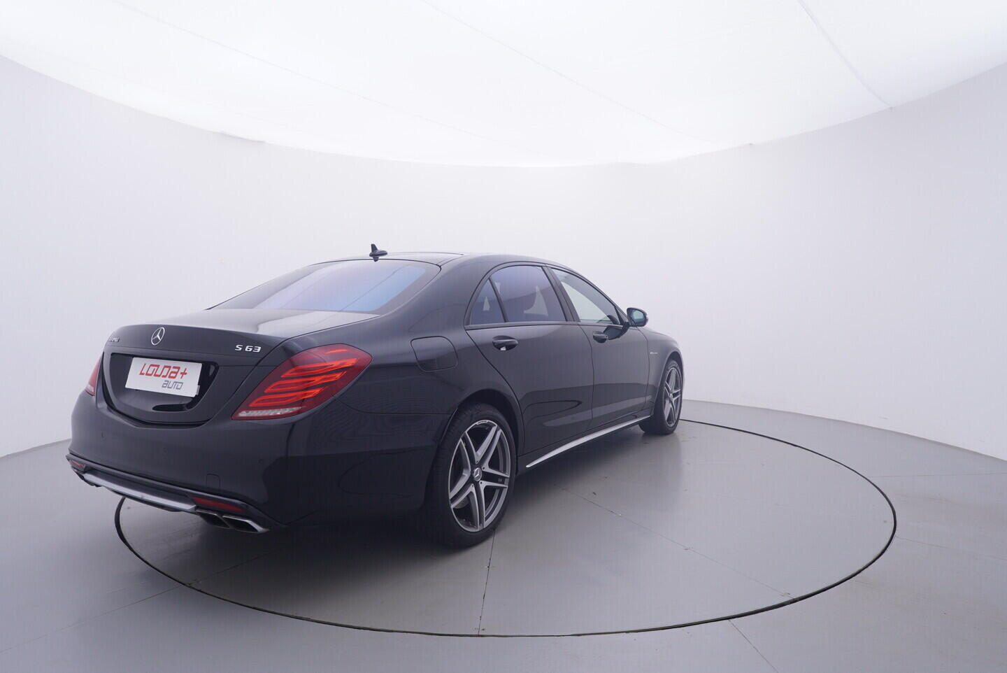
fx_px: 630
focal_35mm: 22
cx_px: 504
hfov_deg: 77.3
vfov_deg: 56.2
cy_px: 336
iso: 200
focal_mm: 15
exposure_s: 1/80
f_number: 5
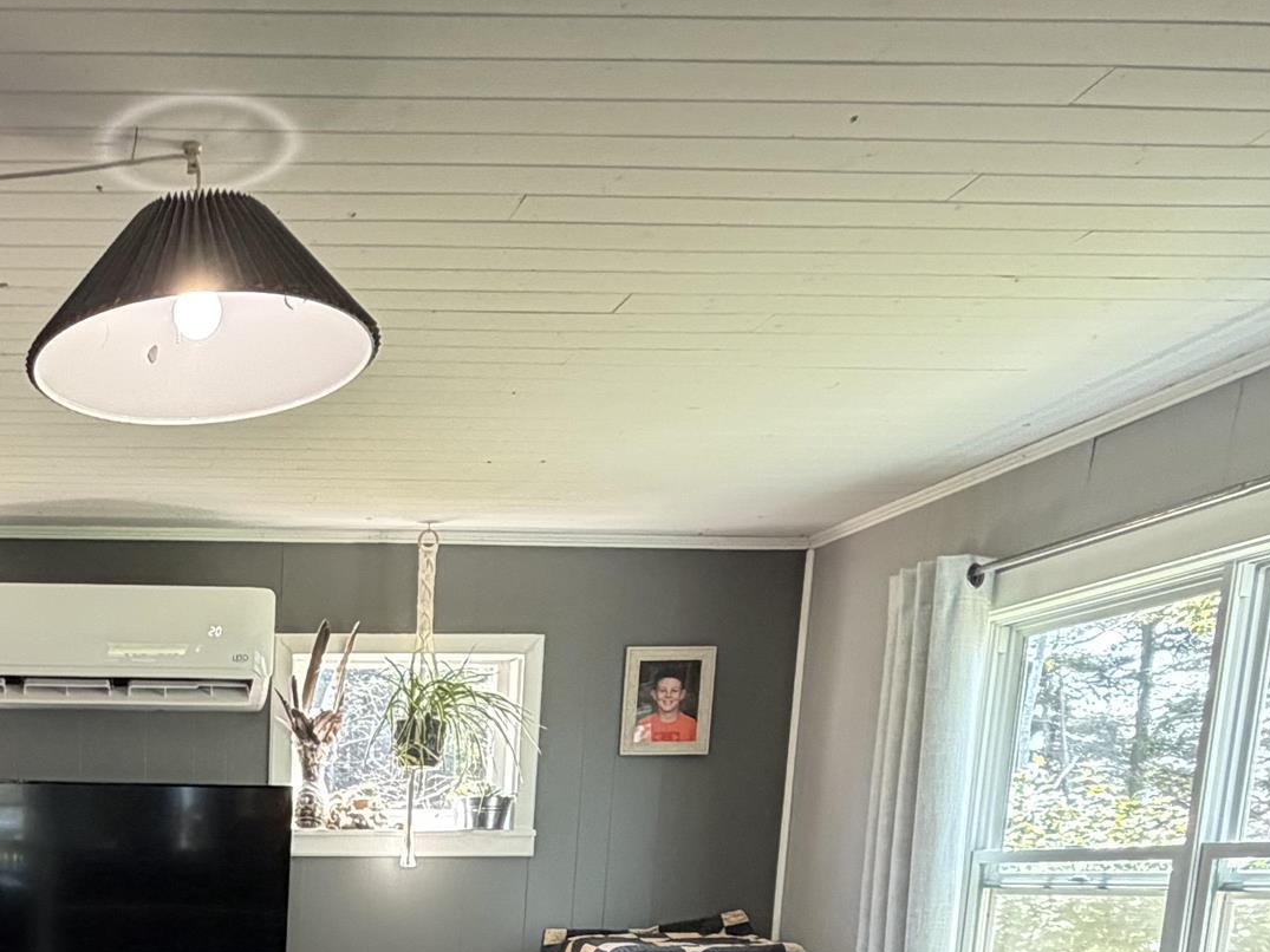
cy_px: 1154
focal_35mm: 40
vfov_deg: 30.3
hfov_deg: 42.1
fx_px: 1467
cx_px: 76
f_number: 2.2
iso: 320
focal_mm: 2.22
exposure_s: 1/82
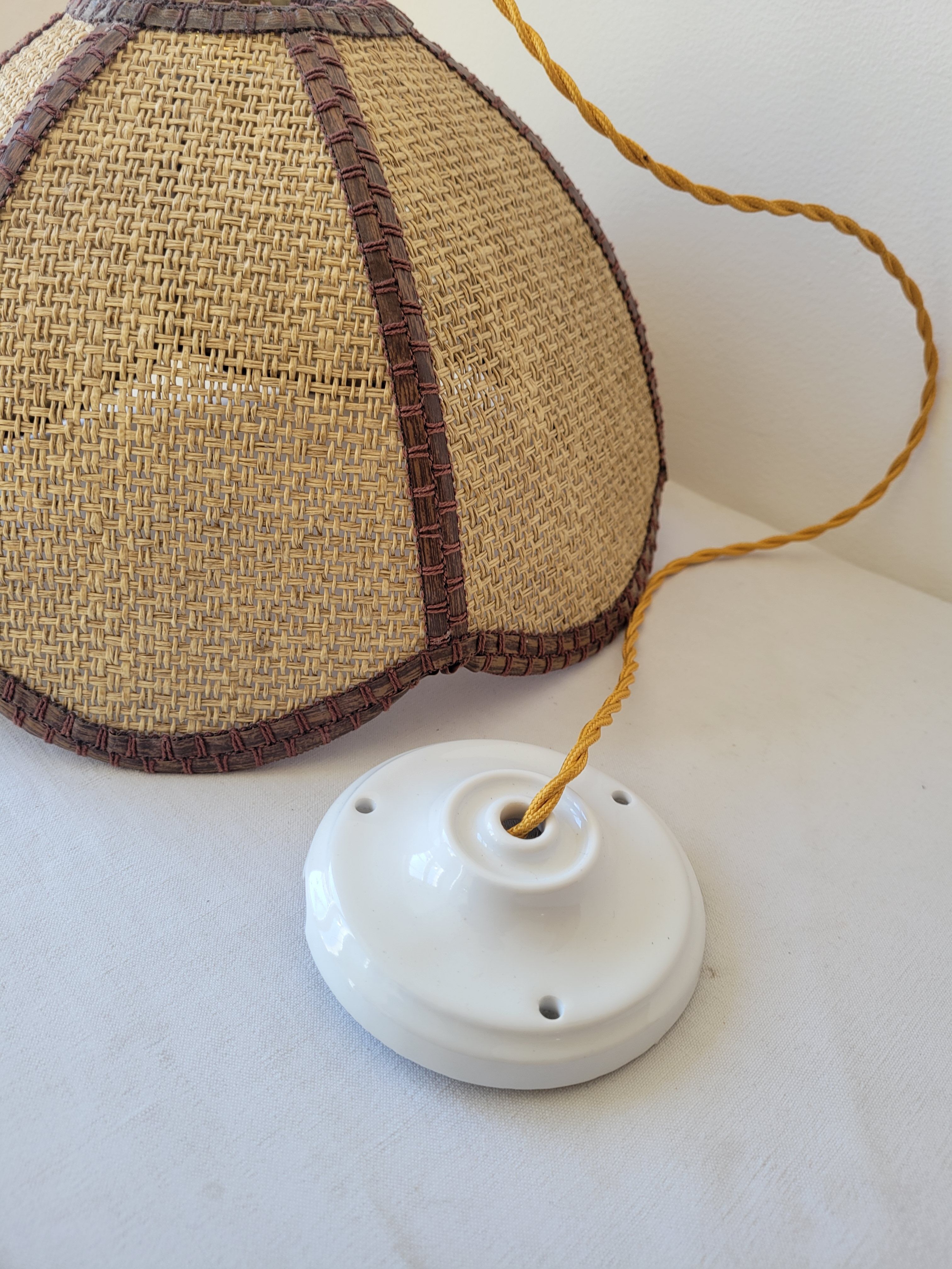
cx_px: 476
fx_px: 953
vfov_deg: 67.3
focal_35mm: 26
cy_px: 634
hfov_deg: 53.1
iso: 50
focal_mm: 5.4
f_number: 1.8
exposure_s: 1/100
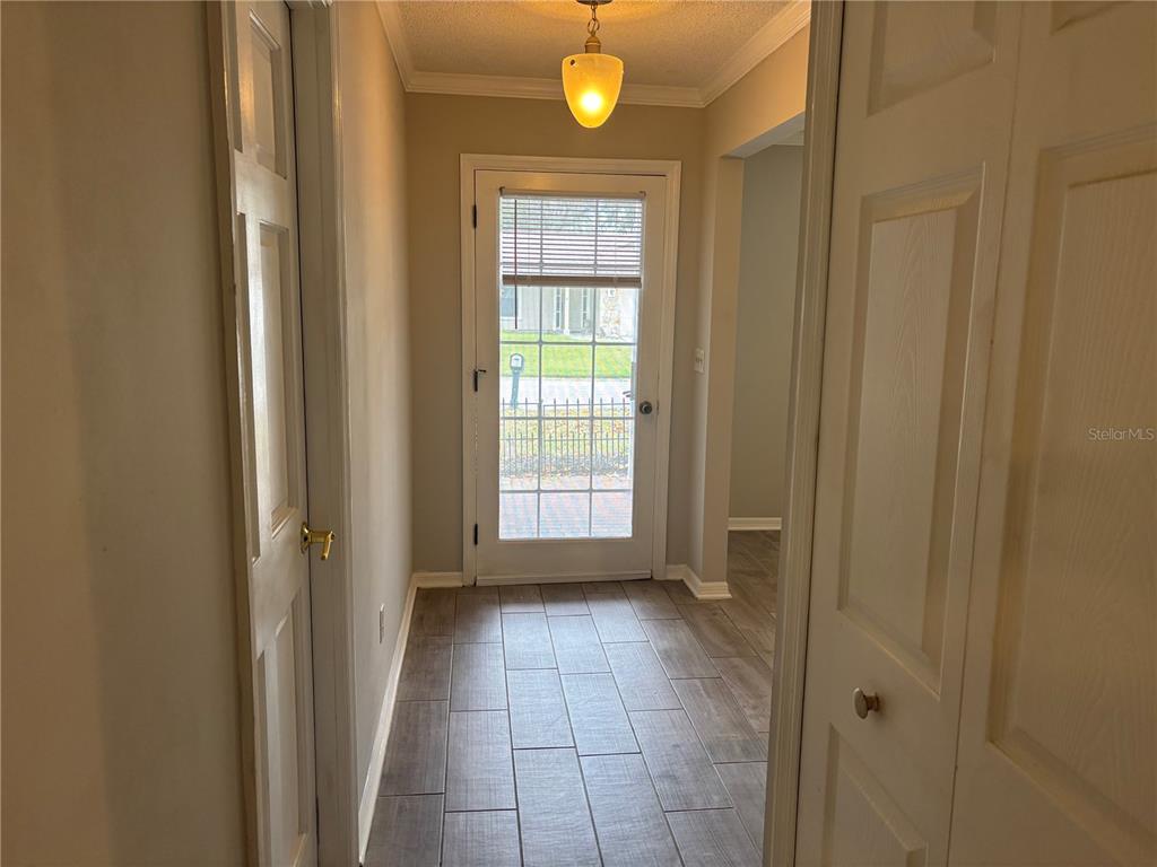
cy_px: 434
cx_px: 578
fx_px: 869
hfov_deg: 67.3
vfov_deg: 53.1
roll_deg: -0.2
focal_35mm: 26
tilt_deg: -10.2
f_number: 1.6
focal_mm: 5.96
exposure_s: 1/60
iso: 80
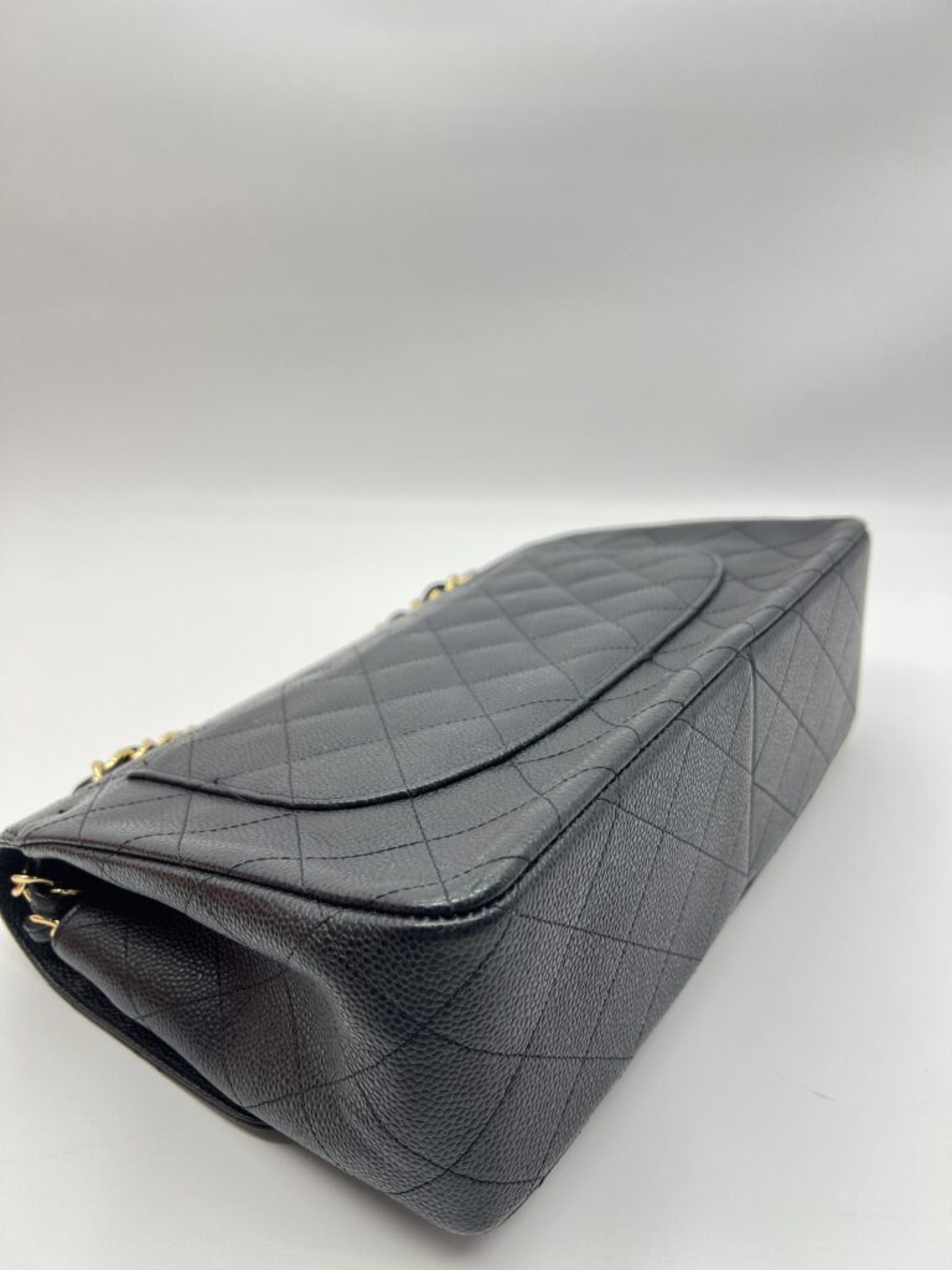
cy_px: 635
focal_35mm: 26
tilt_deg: -24.3
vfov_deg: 67.3
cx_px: 476
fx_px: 953
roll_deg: +0.2
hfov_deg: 53.1
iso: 40
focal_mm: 5.7
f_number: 1.5
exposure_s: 1/100
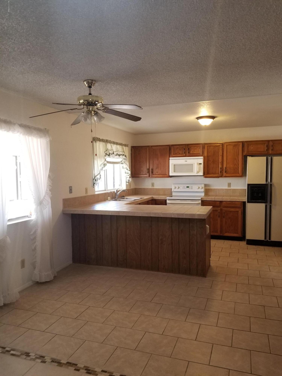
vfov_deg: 67.3
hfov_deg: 53.1
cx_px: 141
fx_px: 282
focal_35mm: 26
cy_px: 188
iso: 160
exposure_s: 1/60
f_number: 1.7
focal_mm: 4.3
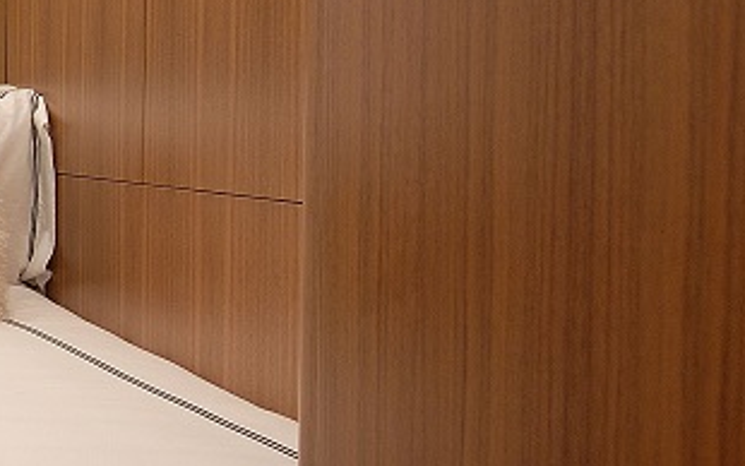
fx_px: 1198
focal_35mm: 59
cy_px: 123
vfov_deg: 21.8
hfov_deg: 25.1
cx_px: -405
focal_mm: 10
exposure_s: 1/2.5
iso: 100
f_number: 9
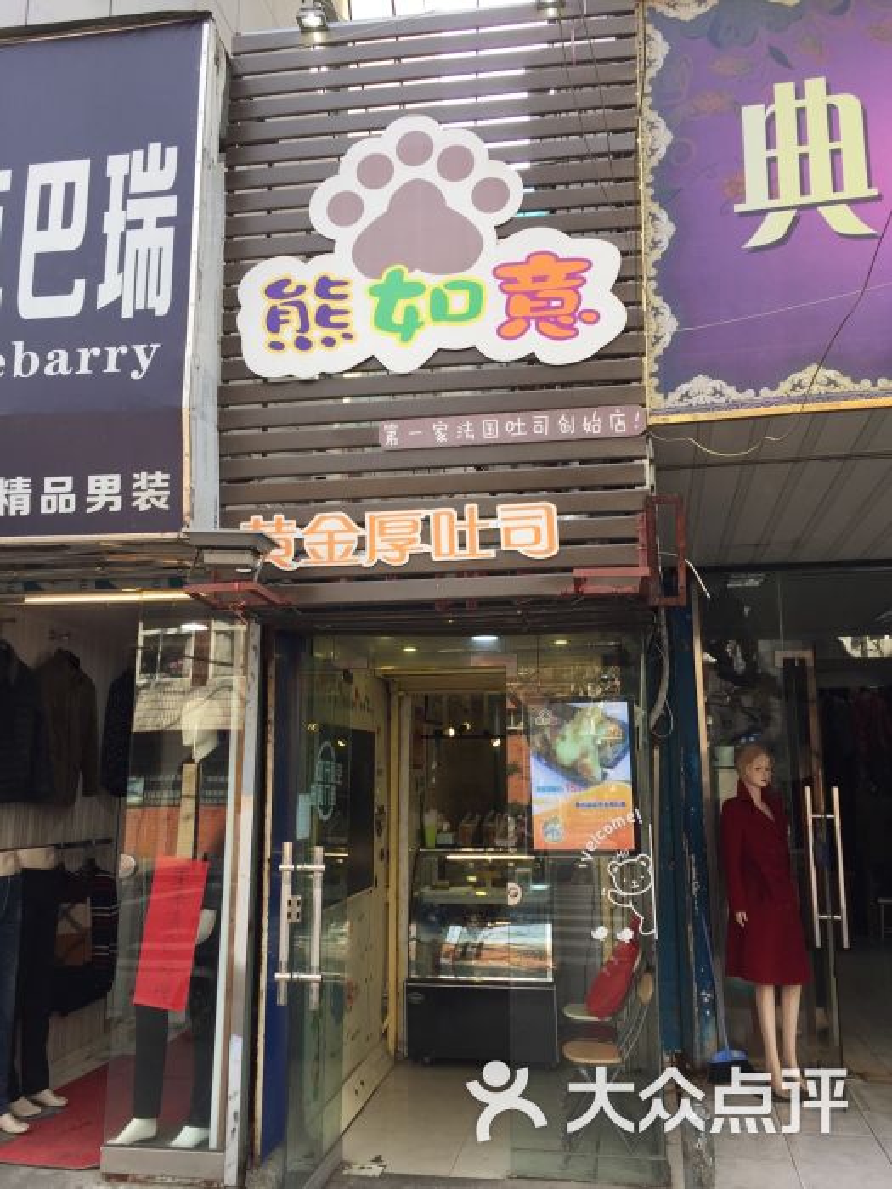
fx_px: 996
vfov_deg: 61.7
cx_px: 446
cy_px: 594
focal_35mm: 29
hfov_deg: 48.2
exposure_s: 1/179
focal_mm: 4.15
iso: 32
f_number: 2.2
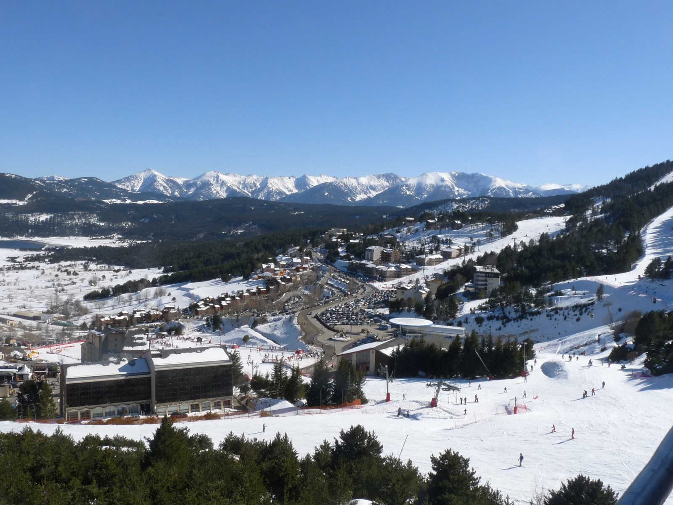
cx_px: 336
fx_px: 622
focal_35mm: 32
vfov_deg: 44.2
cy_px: 252
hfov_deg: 56.8
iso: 100
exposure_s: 1/400
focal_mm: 4.8
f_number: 6.3
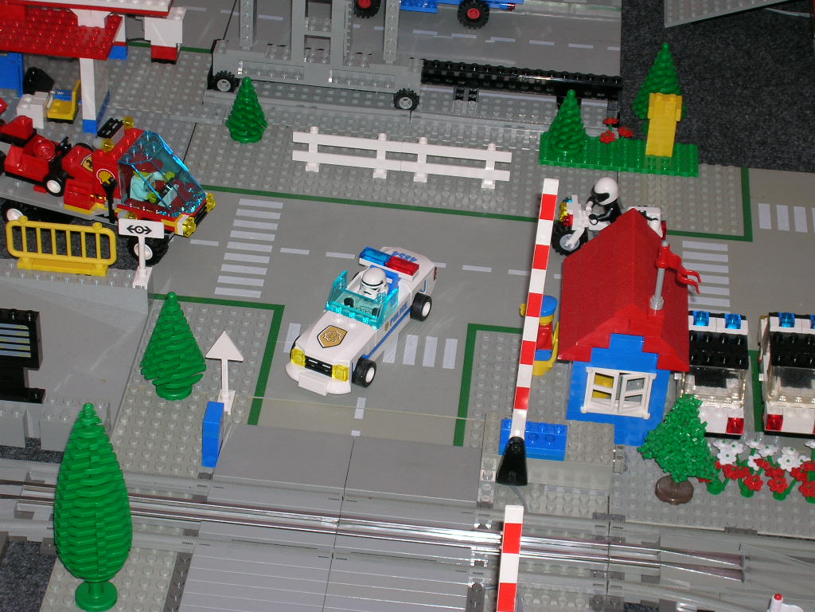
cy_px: 306
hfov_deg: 21.8
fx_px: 2119
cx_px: 408
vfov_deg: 16.4
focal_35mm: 90
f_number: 4.5
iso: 50
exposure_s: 1/60.1
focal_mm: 15
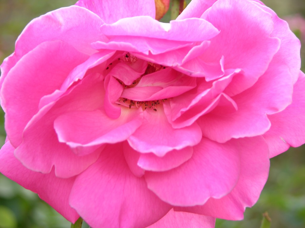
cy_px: 114
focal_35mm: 150
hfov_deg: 13.2
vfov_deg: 9.9
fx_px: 1322
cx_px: 152
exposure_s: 1/44.4
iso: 50
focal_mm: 37.7
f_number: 3.9
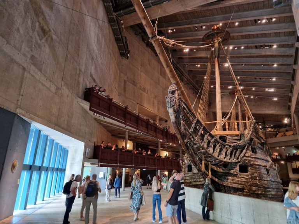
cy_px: 112
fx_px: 199
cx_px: 150
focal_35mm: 23
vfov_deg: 58.9
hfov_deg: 73.9
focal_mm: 5.4
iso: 640
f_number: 1.8
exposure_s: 1/24
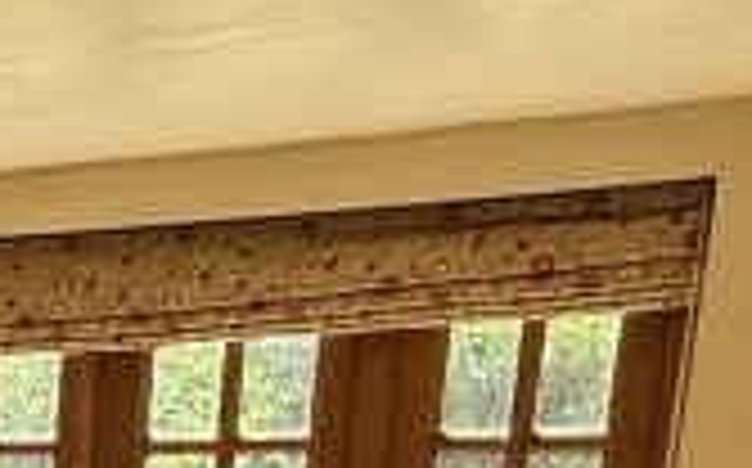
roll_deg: +0.2
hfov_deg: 18.7
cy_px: 918
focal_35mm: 91
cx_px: -527
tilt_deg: -13.6
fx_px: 1863
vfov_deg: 12.7
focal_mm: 2.22
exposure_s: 1/99
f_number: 2.2
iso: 64
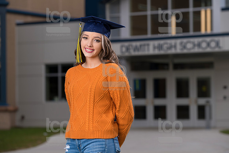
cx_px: 119
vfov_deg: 10.0
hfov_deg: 14.9
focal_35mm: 138
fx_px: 877
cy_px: 69
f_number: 4.5
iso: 100
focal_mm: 125
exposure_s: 1/250
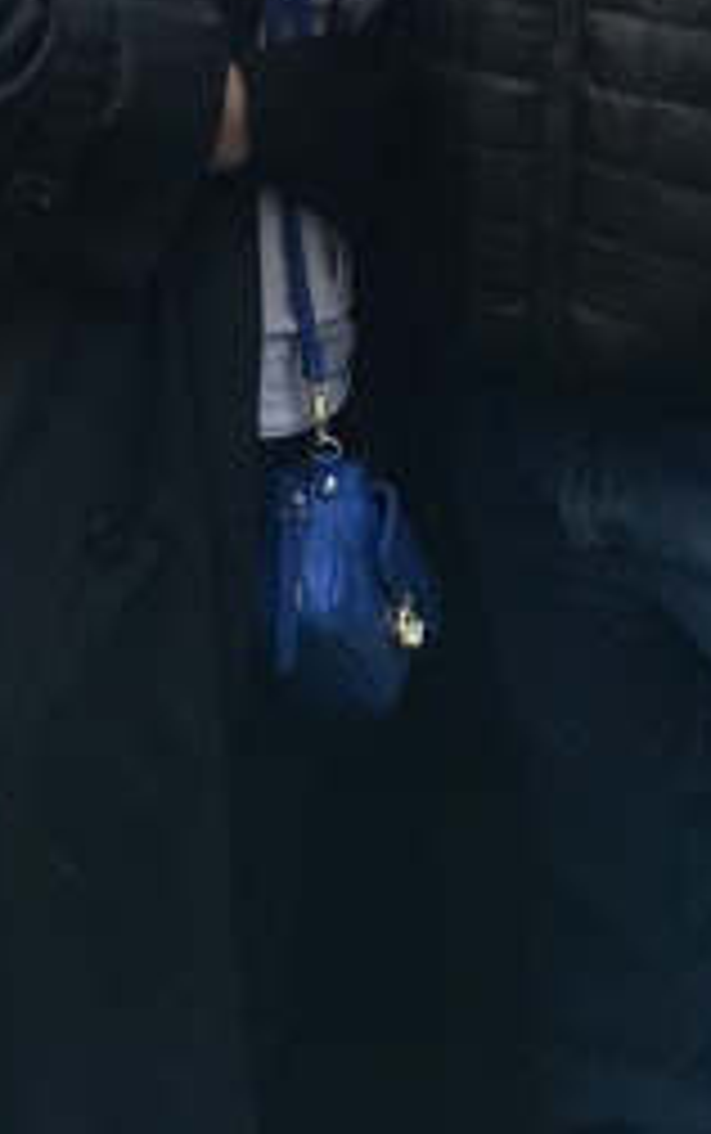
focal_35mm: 104
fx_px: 3217
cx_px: 374
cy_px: -709
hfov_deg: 12.6
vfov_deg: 17.4
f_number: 2.2
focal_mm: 4.15
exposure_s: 1/120
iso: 40
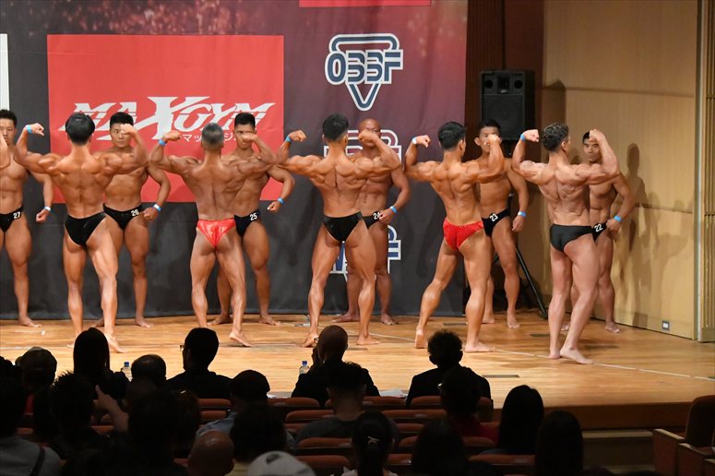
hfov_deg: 13.7
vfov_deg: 9.1
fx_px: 2978
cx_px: 358
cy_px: 238
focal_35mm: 150
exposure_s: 1/400
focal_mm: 100
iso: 12800
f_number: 5.6
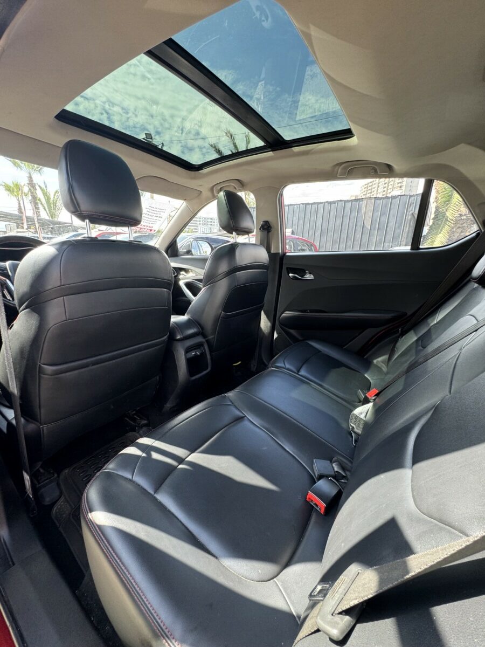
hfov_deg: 85.7
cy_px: 324
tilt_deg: -13.7
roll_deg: -3.1
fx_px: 262
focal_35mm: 14
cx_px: 242
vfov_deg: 102.1
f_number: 2.2
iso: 80
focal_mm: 2.22
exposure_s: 1/99
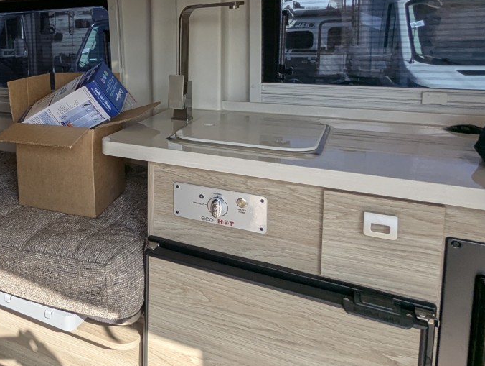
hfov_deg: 47.0
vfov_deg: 41.7
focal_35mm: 33
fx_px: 463
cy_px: 91
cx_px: 11
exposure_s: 1/624
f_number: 2.2
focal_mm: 2.35
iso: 46
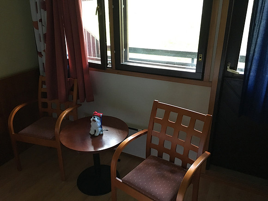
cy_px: 100
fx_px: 225
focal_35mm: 29
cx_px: 134
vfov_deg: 48.2
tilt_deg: -22.4
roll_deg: +0.7
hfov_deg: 61.7
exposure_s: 1/25
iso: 250
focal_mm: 4.15
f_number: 2.2
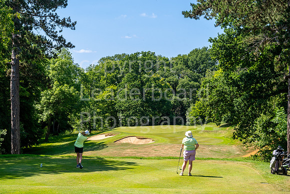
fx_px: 612
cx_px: 145
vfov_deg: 18.0
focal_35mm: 76
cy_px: 97
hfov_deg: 26.6
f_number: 8
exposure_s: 1/1000
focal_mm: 76
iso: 400
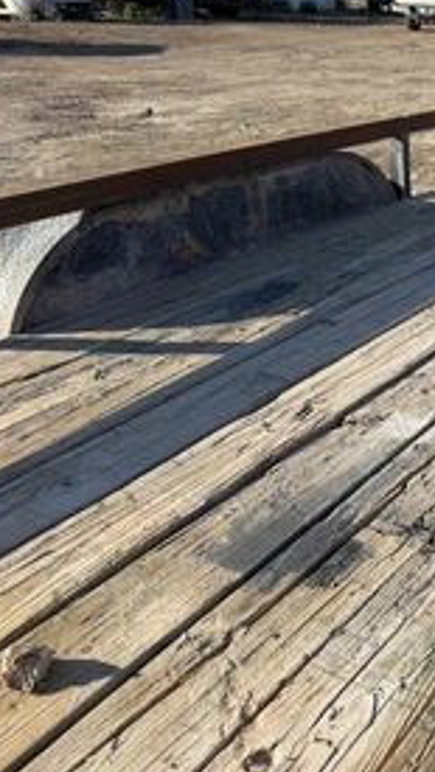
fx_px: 778
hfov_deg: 27.4
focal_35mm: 38
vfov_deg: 52.8
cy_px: 382
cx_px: 528
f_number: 1.78
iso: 80
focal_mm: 6.76
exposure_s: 1/3584
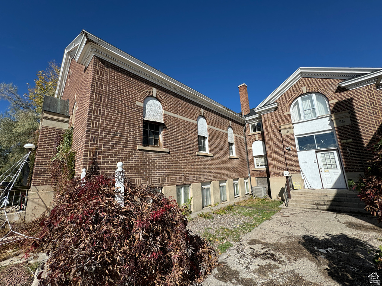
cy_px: 143
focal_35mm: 14
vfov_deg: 85.7
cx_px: 191
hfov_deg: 102.1
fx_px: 154
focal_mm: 2.22
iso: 50
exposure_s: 1/2985
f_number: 2.2
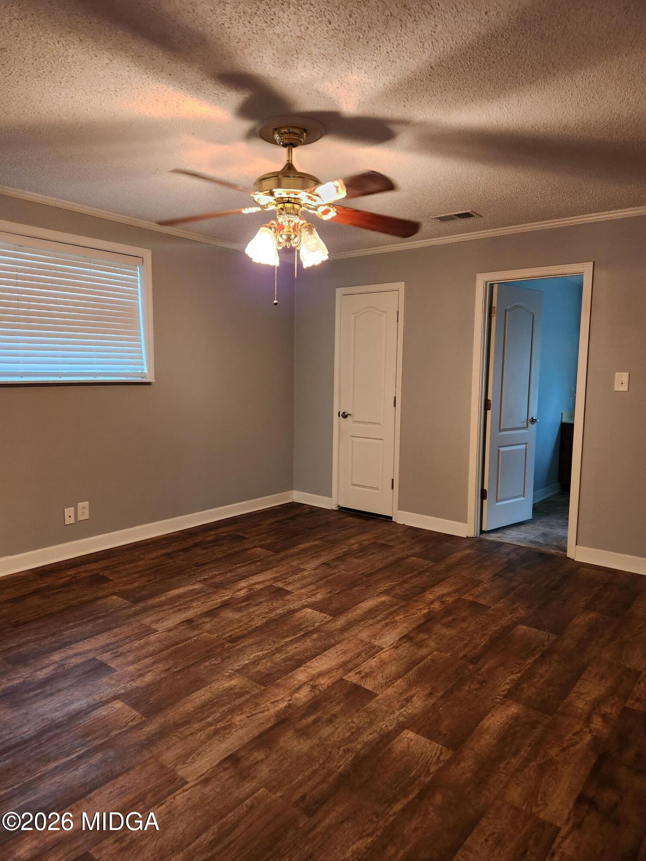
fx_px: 572
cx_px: 323
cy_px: 430
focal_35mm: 23
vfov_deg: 73.9
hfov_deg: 58.9
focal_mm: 5.4
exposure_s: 1/60
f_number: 1.8
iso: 500
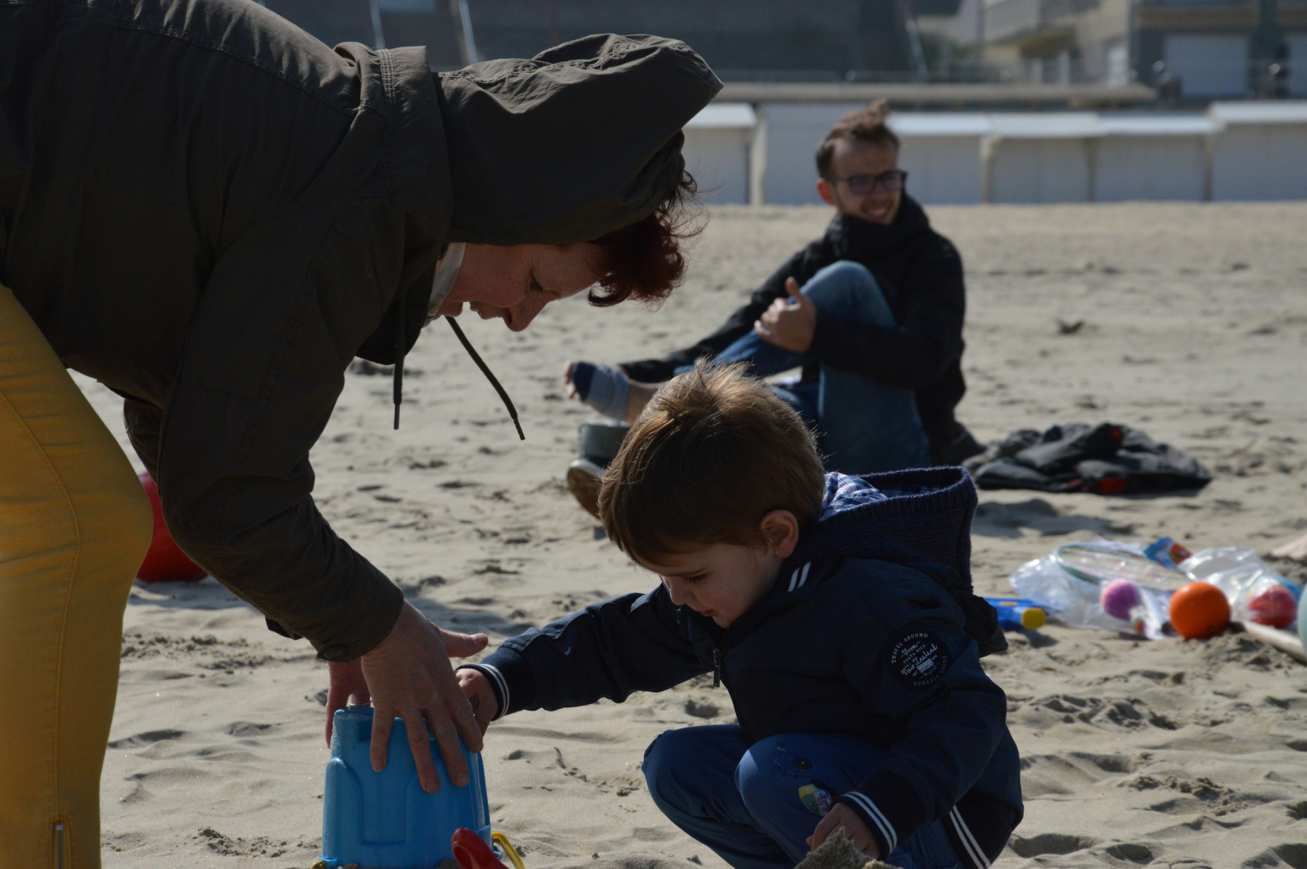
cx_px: 654
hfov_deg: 16.1
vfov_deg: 10.7
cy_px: 434
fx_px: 4625
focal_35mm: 128
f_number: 9
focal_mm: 85
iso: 800
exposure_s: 1/3200
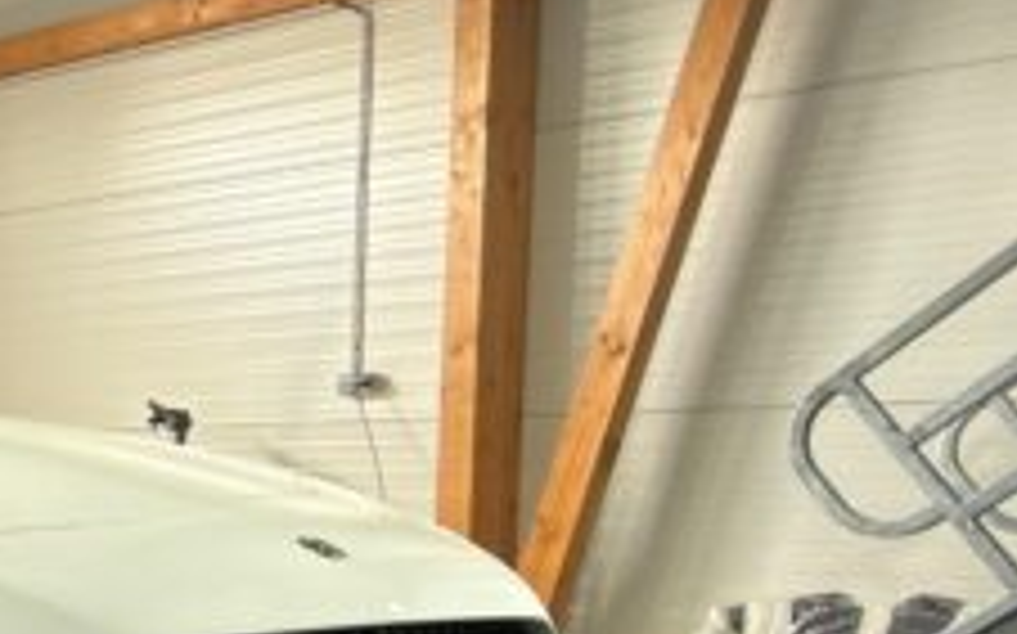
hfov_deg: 25.5
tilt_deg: -4.0
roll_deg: -0.3
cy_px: 641
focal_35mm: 67
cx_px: -374
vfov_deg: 18.9
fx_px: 1856
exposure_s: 1/30
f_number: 2.2
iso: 100
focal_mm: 2.22
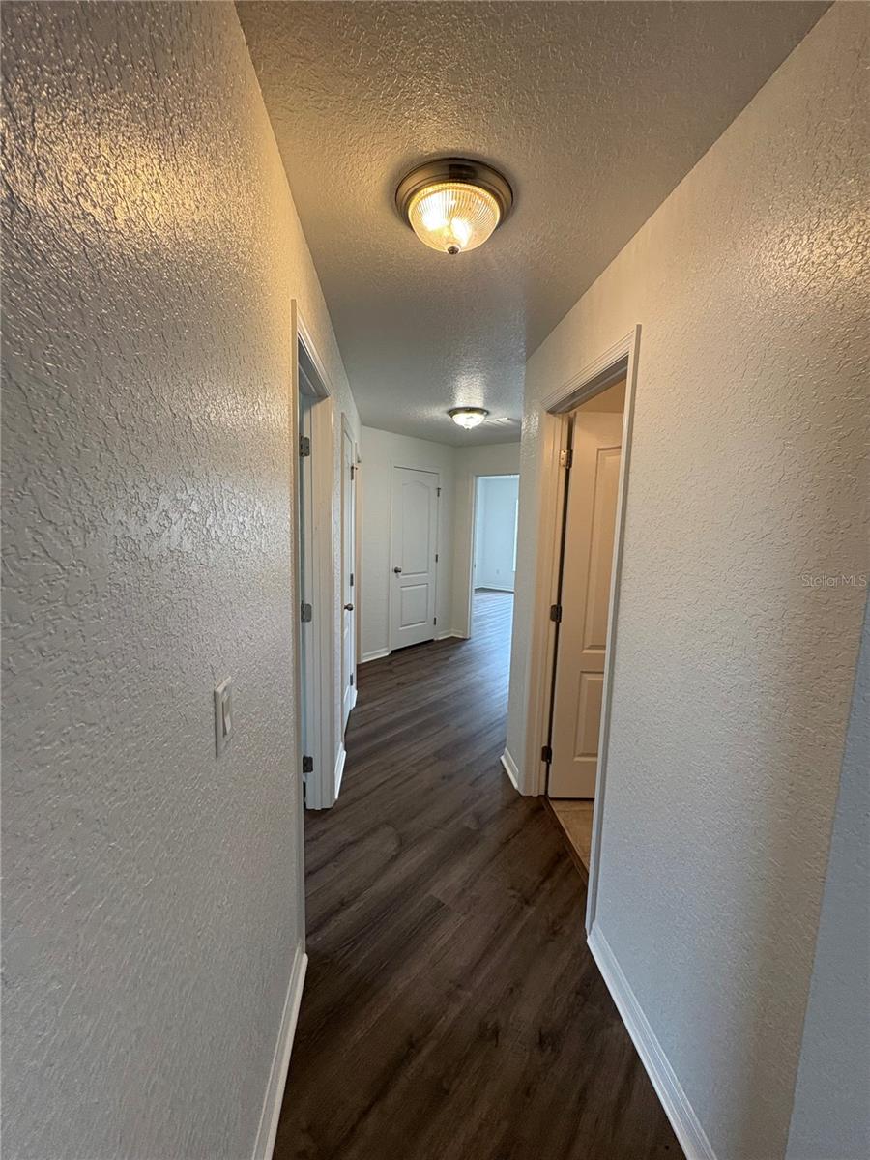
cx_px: 435
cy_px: 580
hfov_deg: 85.7
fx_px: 469
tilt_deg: -7.5
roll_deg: -2.3
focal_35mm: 14
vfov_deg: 102.1
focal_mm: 2.22
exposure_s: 1/120
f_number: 2.2
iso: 200
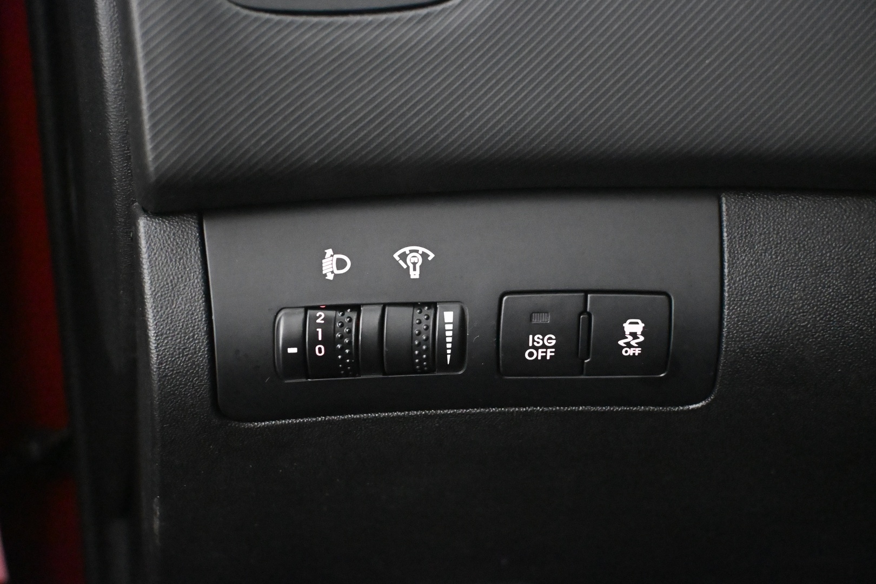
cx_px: 438
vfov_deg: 25.1
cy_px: 292
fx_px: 1314
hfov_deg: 36.9
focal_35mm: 54
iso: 12800
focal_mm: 36
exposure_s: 1/25
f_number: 5.3
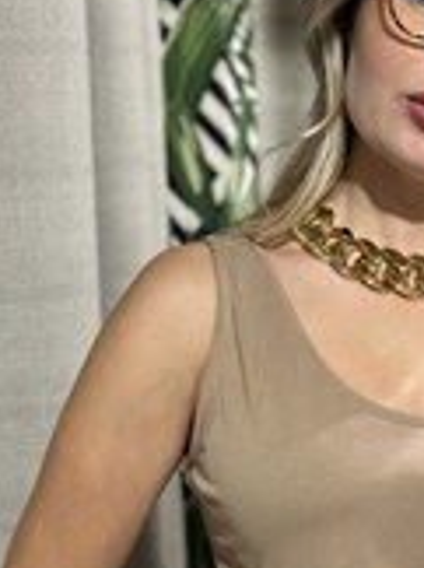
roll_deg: +3.5
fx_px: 1228
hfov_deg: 19.4
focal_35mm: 75
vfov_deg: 25.9
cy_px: 372
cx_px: 350
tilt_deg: -18.8
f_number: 1.5
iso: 50
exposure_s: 1/100
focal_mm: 5.7
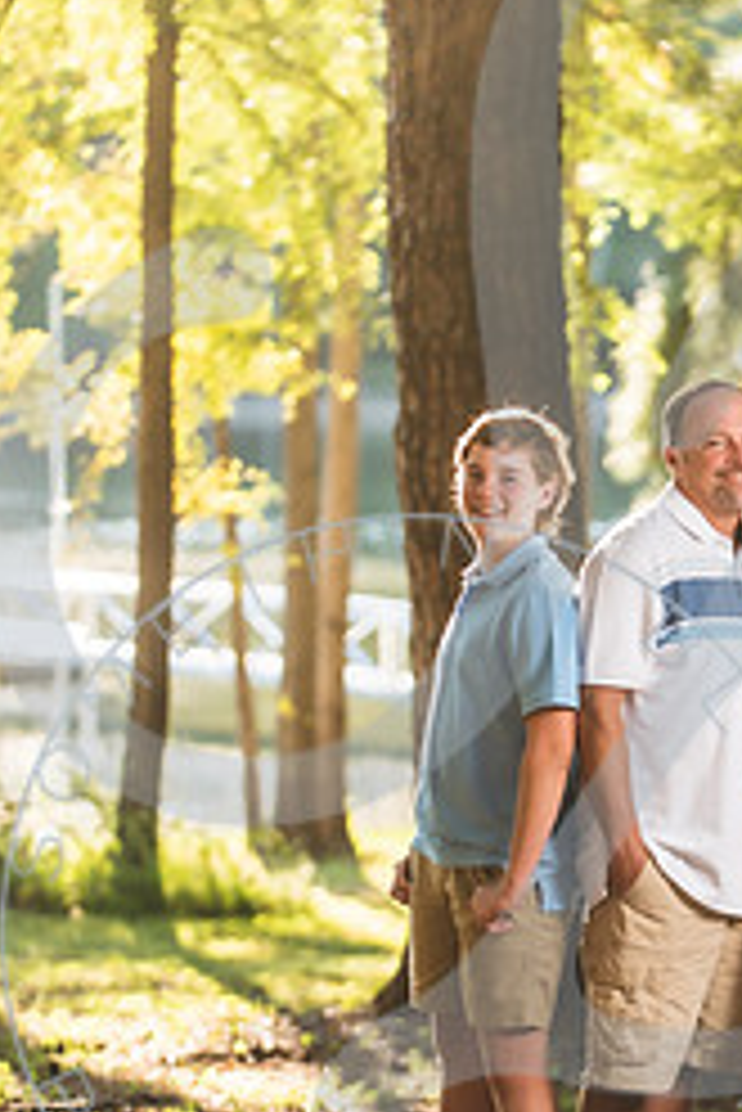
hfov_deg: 6.5
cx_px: 621
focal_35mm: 211
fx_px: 6514
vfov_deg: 9.7
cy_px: 590
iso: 100
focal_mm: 116
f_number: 2.8
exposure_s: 1/200
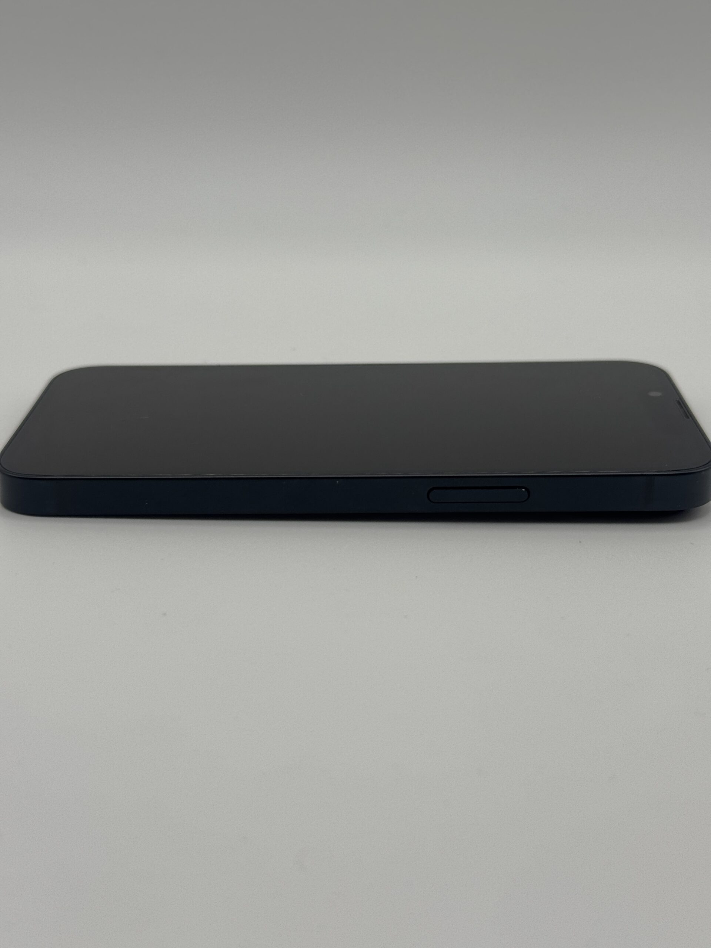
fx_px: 1315
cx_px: 356
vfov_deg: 39.7
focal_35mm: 48
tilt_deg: -22.0
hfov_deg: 30.3
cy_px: 474
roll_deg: -0.5
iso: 64
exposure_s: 1/2252
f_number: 1.78
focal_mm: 6.76
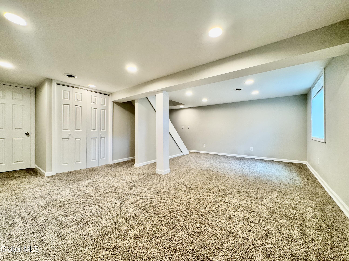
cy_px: 130
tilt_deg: +0.7
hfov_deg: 102.1
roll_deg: -0.8
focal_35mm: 14
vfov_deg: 85.7
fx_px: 141
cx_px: 174
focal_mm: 2.22
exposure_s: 1/120
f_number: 2.2
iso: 200
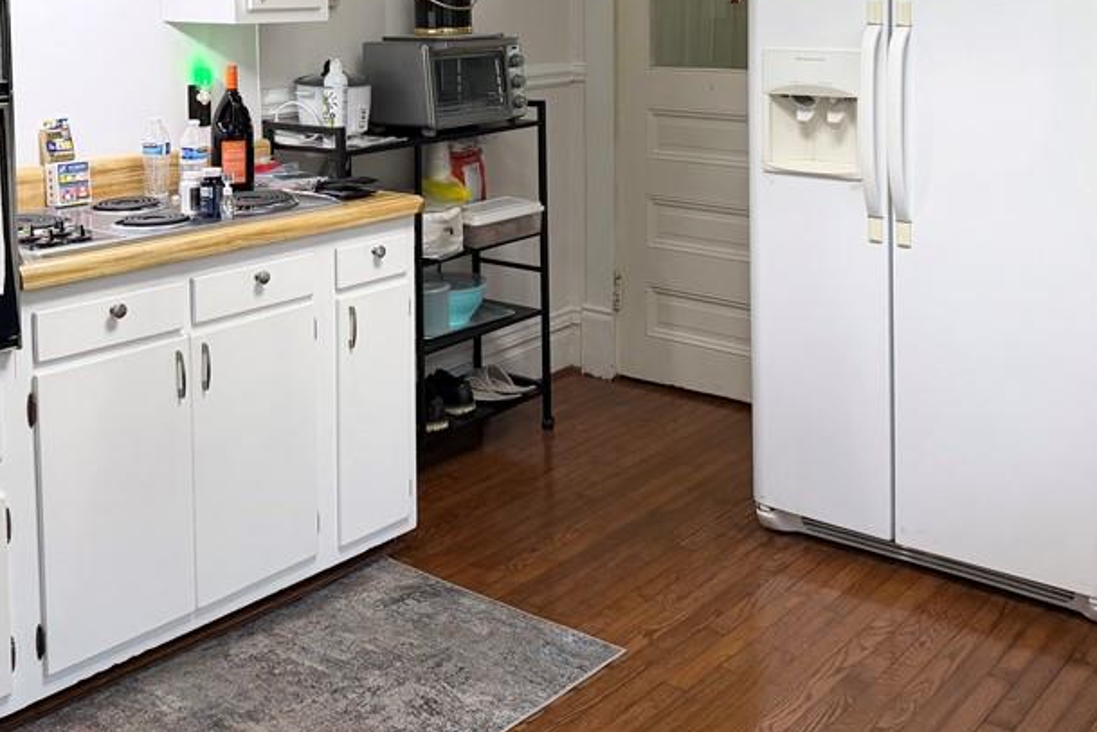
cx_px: 530
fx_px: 1280
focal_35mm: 42
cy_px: 61
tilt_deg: -5.3
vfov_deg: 30.4
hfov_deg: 46.4
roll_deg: +1.0
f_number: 1.78
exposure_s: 1/60
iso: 160
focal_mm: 6.76
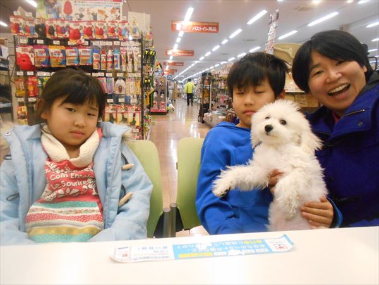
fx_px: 285
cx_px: 190
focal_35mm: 26
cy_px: 142
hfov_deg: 67.3
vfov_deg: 53.1
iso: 800
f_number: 3.2
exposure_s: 1/100
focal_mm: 4.6
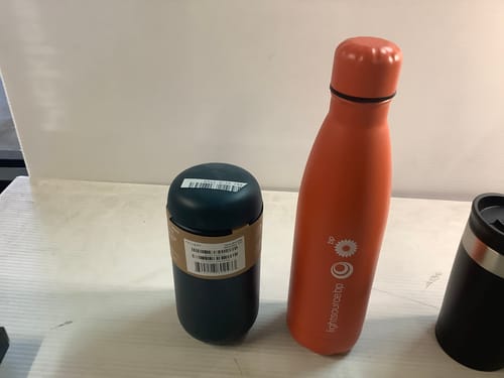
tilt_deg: -31.7
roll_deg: +0.1
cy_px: 189
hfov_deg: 58.4
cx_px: 252
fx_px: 451
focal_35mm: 31
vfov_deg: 45.4
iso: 160
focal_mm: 3.3
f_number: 2.4
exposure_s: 1/50
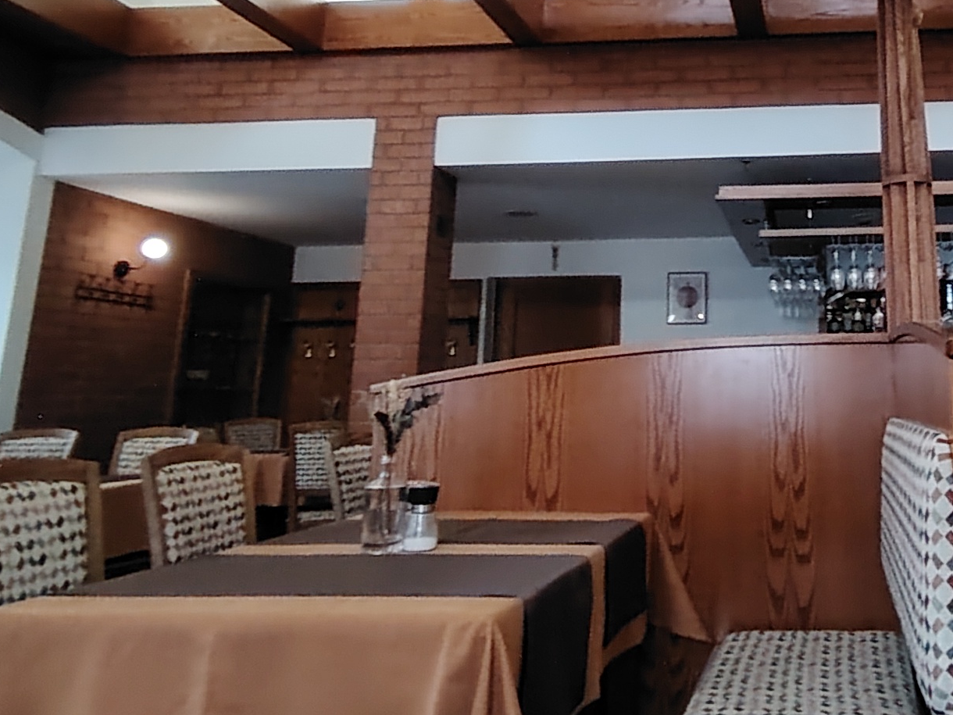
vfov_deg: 40.5
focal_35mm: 34
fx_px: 936
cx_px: 778
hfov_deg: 50.3
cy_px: 169
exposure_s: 1/20
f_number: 2.2
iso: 551
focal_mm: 1.42
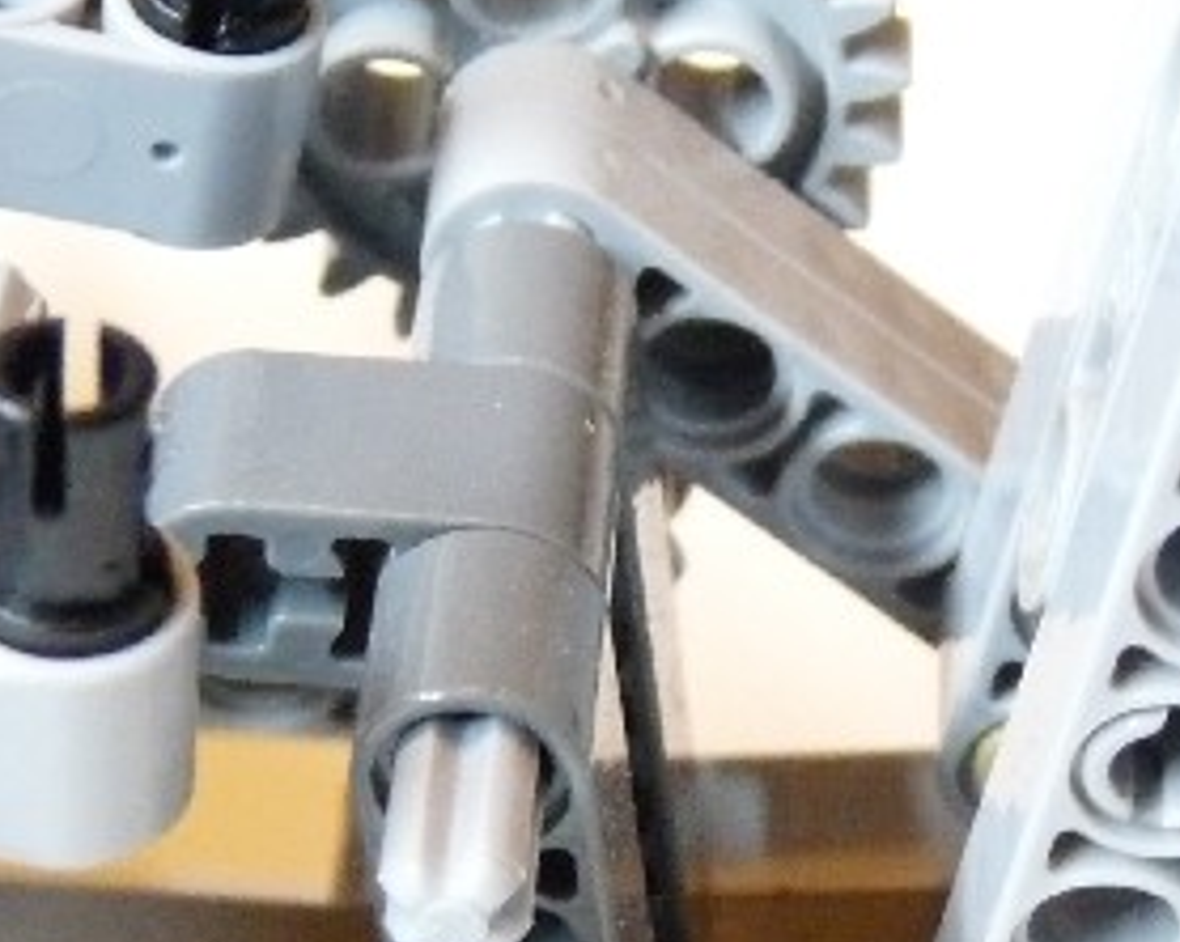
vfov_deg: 10.5
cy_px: 709
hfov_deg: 13.2
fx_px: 5095
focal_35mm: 146
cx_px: 773
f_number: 3.2
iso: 800
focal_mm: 9.2
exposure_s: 1/30
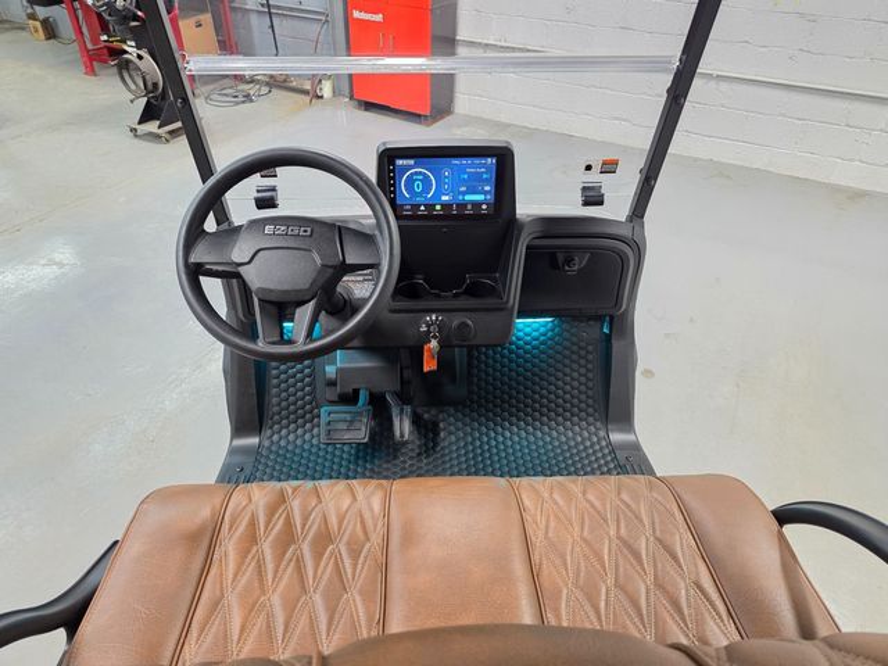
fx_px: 590
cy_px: 333
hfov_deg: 73.9
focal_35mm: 23
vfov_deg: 58.9
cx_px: 444
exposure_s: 1/120
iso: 320
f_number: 1.7
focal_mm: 6.3
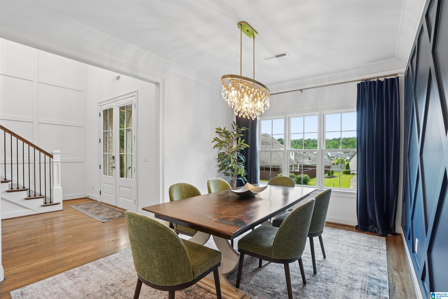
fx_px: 199
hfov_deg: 96.7
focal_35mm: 16
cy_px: 150
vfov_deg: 73.7
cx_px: 224
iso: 400
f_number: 8
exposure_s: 1/15
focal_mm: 16
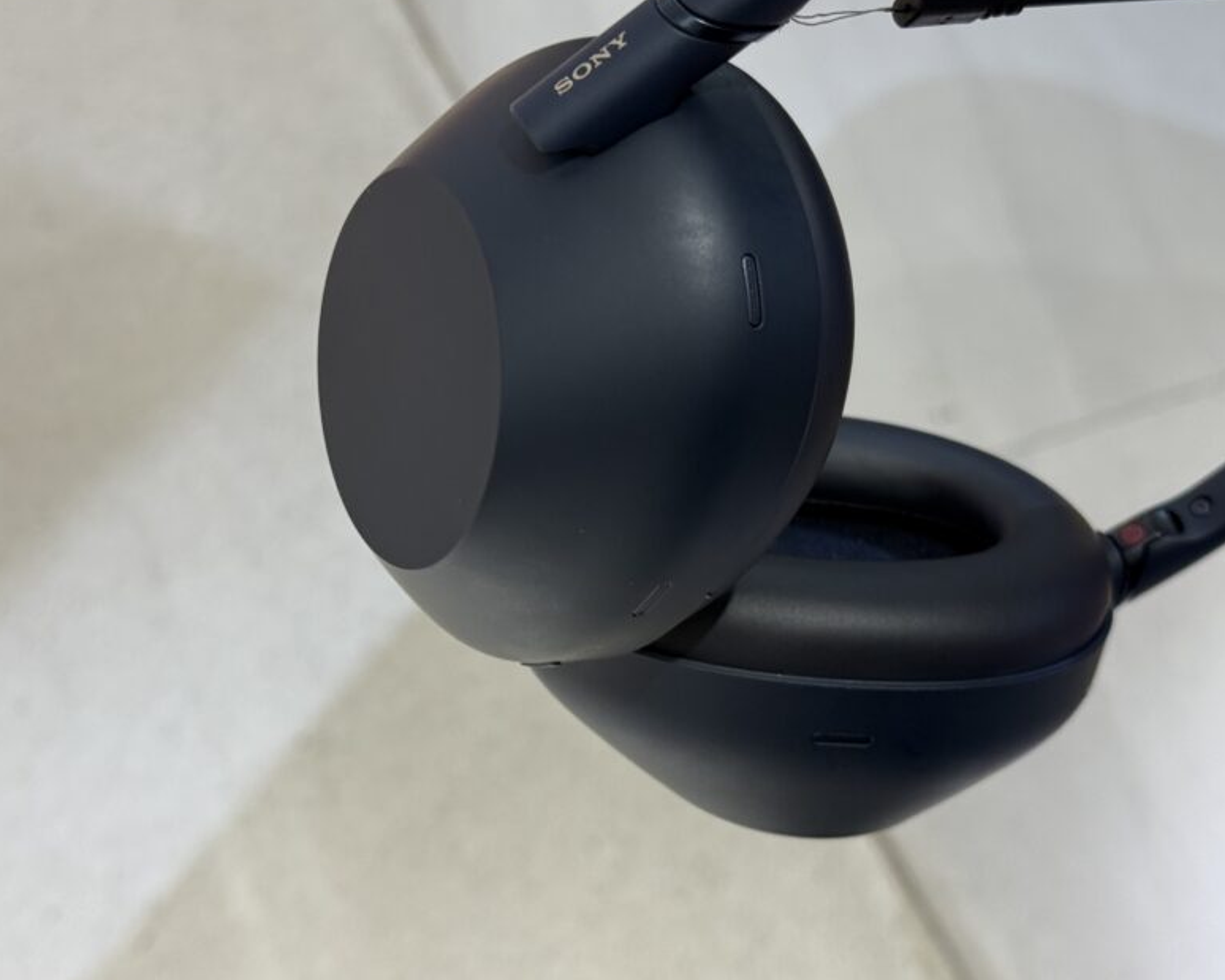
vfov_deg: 24.6
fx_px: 2248
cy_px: 410
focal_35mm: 62
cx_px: 522
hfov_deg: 30.4
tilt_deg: -48.2
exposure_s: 1/120
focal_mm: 6.76
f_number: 1.78
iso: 160
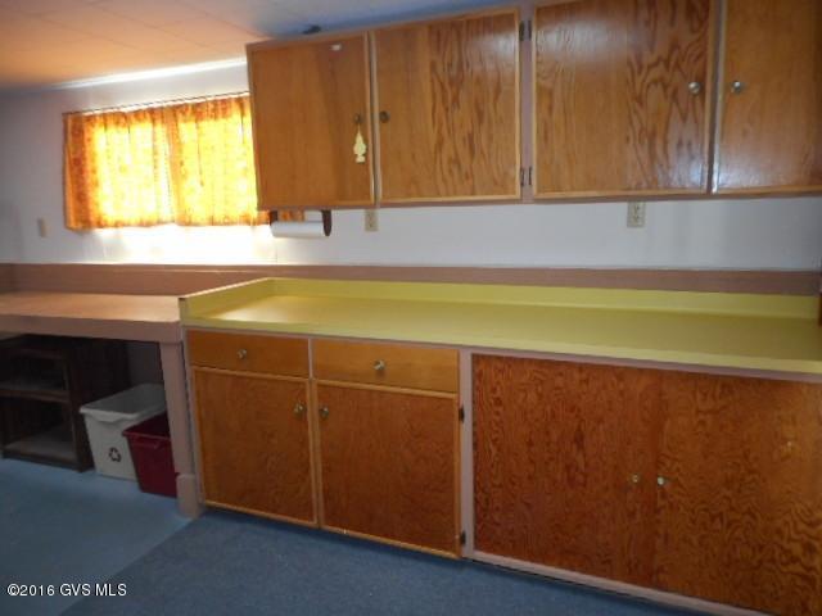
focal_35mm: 25
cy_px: 308
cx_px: 411
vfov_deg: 54.9
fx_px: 594
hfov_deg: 69.4
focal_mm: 4.5
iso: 280
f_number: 3.7
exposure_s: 1/25
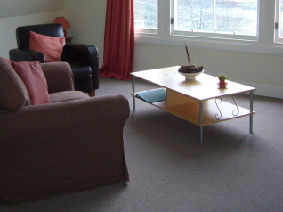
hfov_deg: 33.3
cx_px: 142
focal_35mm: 58
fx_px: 474
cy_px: 42
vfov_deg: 24.8
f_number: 2.9
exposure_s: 1/10
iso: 100
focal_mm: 6
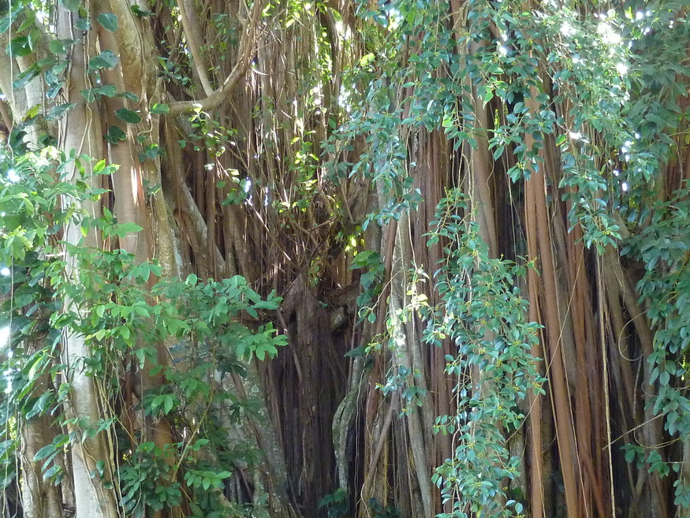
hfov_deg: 36.2
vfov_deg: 26.9
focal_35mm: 53
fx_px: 1057
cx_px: 346
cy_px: 434
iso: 400
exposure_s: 1/20
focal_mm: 4.7
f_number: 3.4
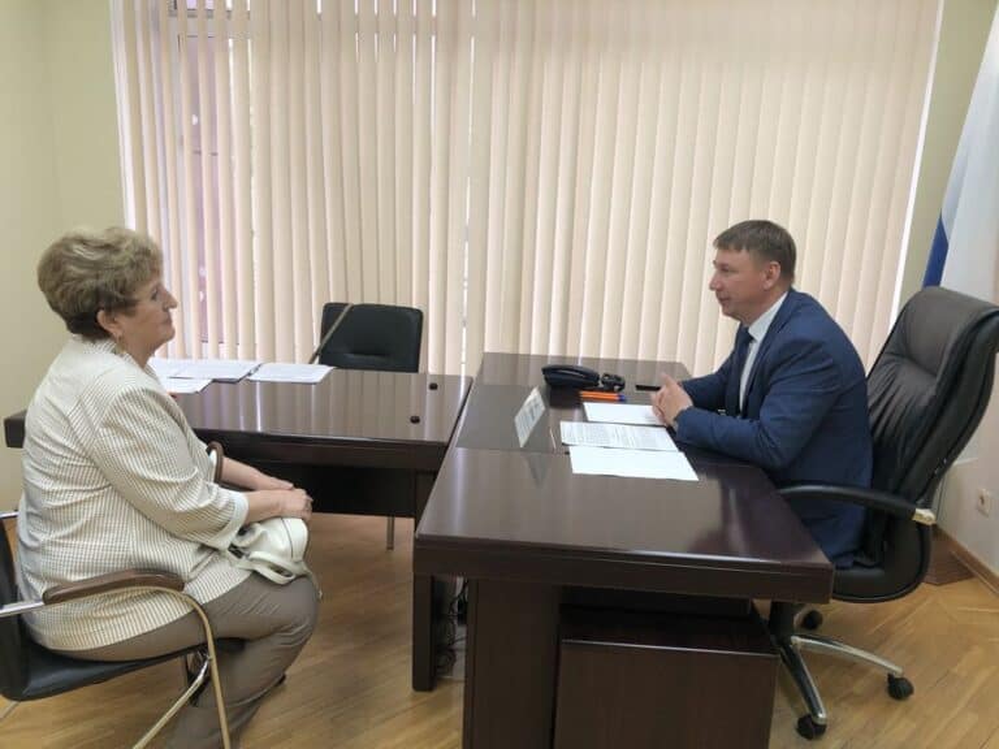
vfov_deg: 49.7
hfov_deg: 63.4
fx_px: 808
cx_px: 500
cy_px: 374
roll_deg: -1.9
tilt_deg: -13.1
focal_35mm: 28
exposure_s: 1/50
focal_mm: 3.99
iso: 25
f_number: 1.8
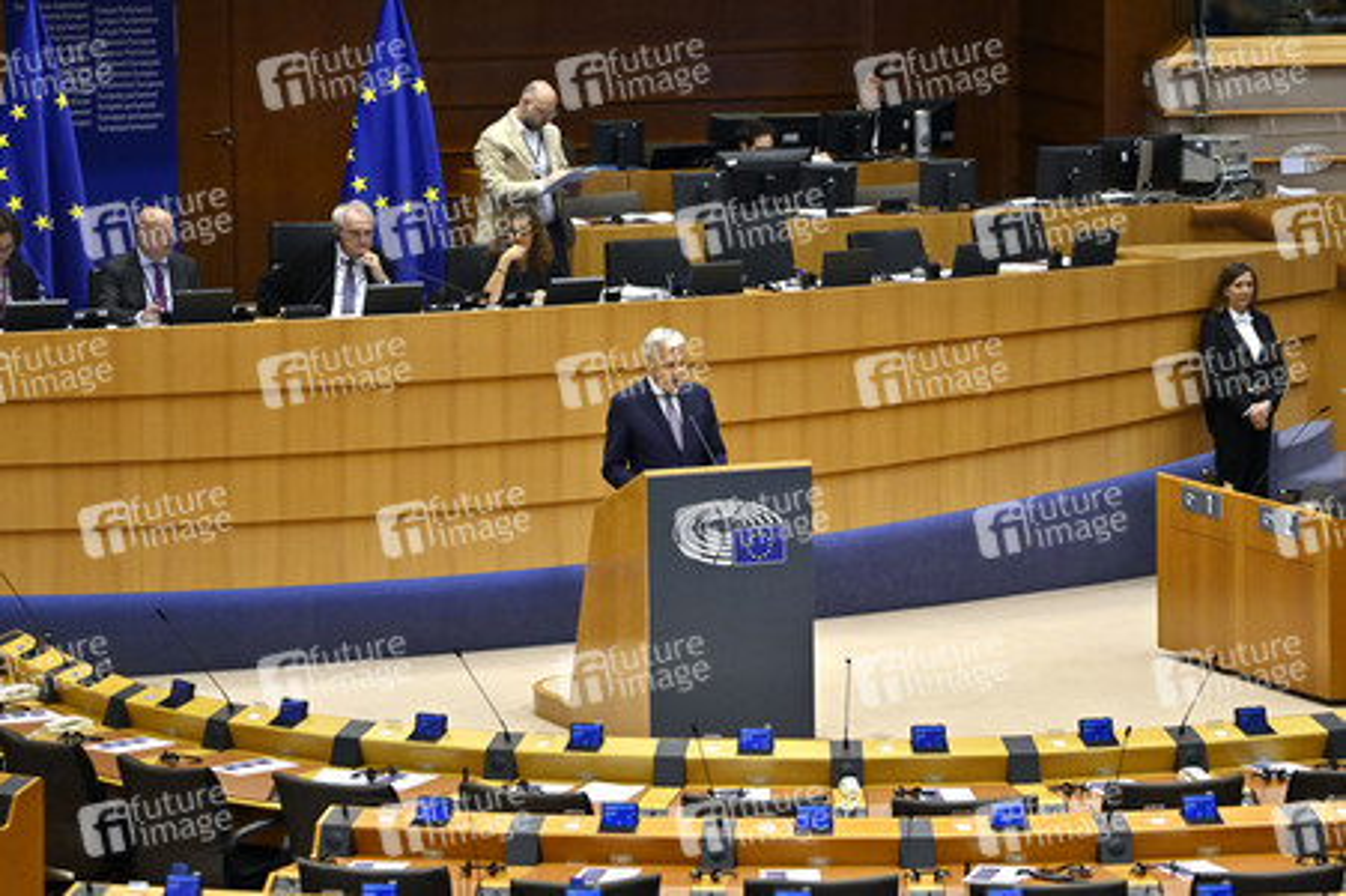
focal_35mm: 150
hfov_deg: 13.7
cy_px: 448
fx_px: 5604
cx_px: 673
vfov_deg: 9.1
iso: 4000
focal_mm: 150
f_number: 5
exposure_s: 1/800
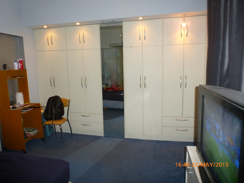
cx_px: 122
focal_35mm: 24
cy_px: 92
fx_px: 169
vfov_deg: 56.8
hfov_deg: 71.6
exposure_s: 1/60
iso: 250
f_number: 3.3
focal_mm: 4.3
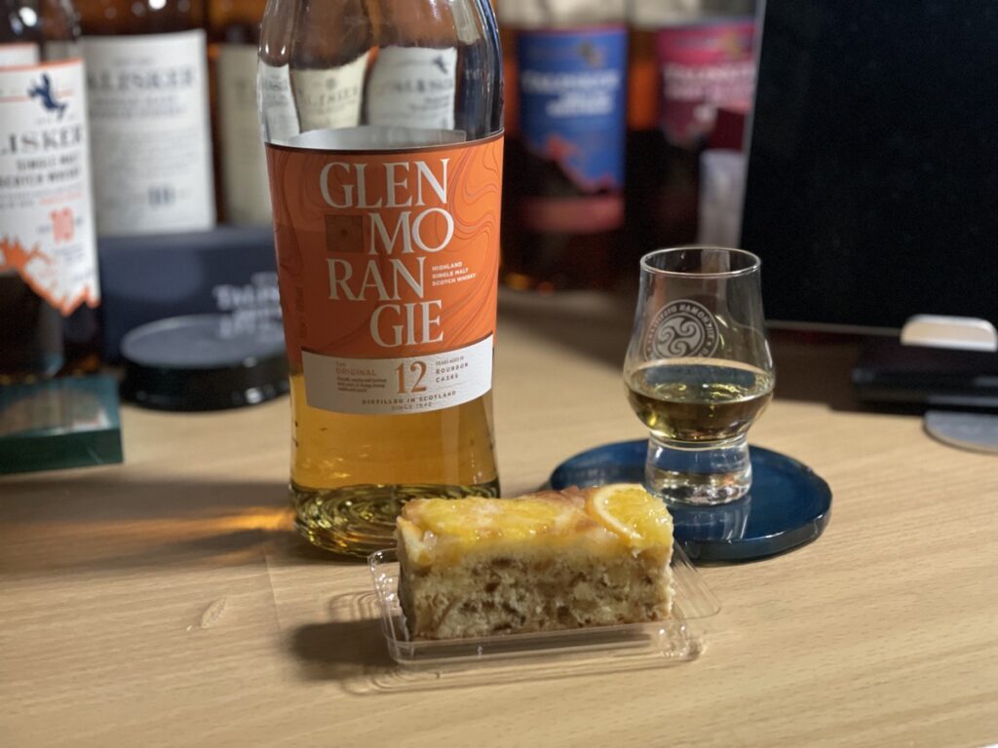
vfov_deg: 28.0
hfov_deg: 36.8
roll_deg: +1.0
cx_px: 499
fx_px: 1499
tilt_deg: -17.1
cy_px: 374
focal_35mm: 52
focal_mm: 6
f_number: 2
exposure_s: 1/17
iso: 400
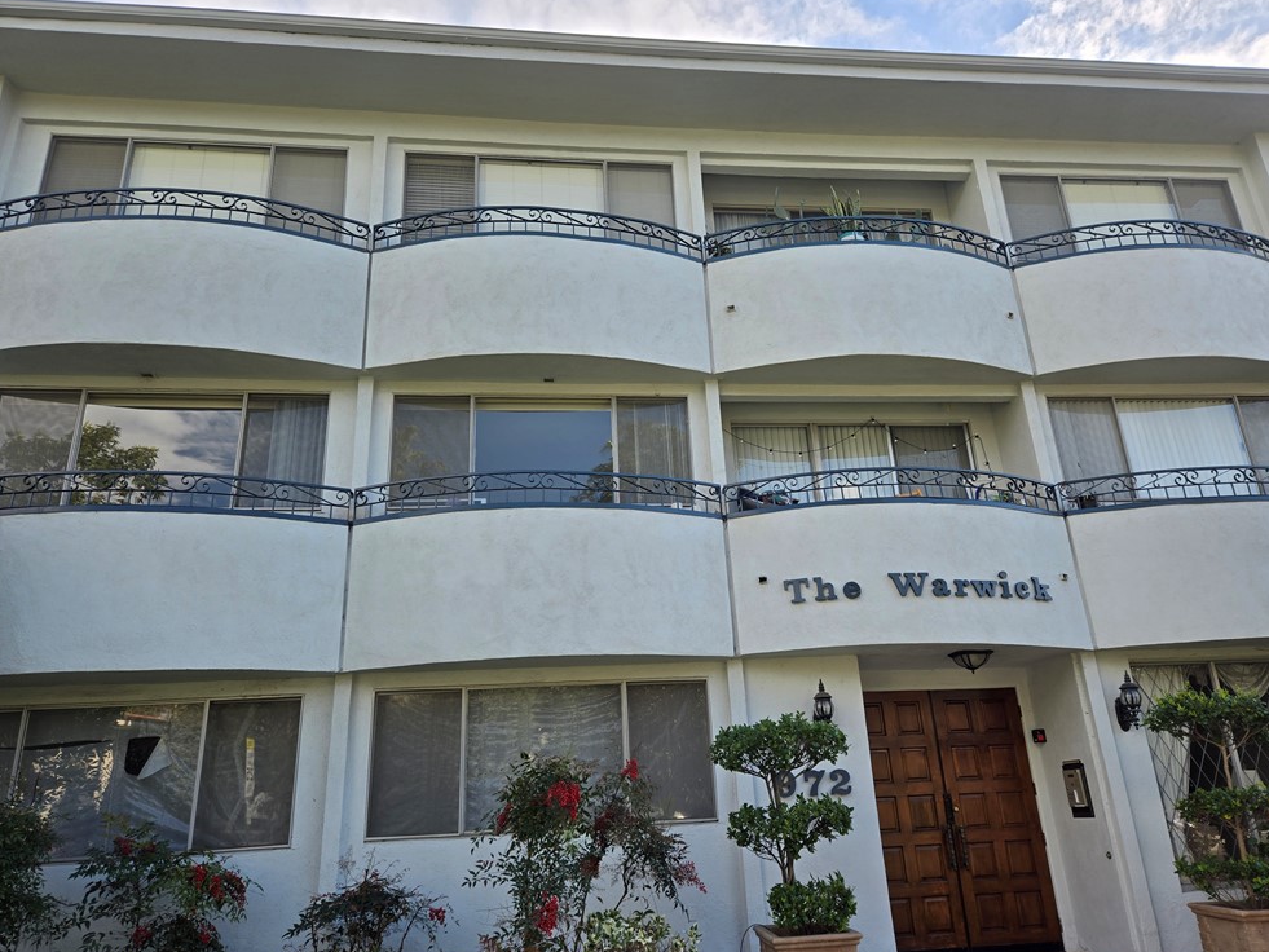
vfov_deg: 56.8
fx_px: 880
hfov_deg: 71.6
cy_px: 488
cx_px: 652
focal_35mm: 24
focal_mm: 5.4
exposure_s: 1/820
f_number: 1.8
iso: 25
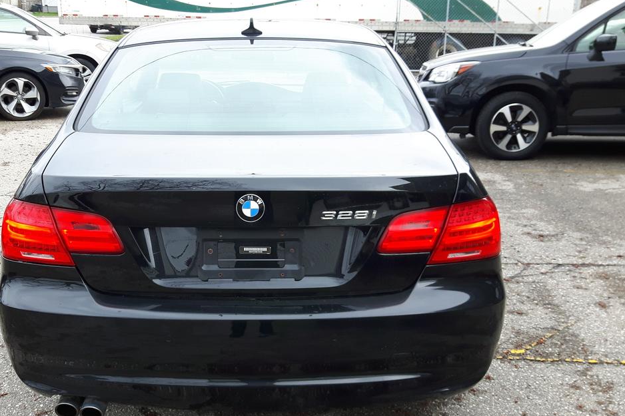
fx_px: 764
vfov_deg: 30.4
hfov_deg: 44.3
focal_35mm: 44
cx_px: 255
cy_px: 252
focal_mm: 3.7
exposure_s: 1/136
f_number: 1.9
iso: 40
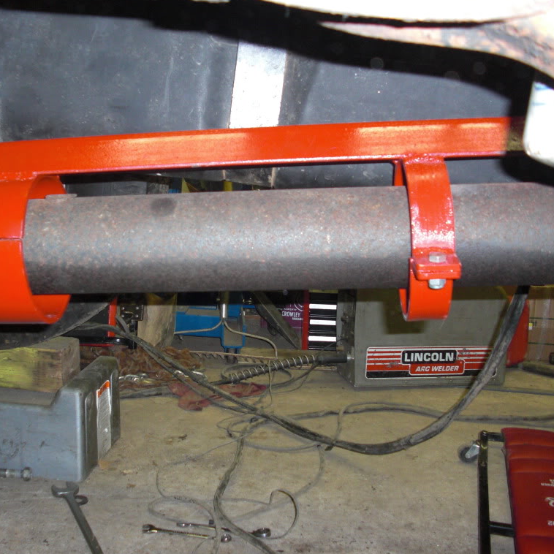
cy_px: 276
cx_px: 196
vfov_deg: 39.2
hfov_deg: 38.8
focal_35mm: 43
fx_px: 779
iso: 200
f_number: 2.8
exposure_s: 1/60
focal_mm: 6.3
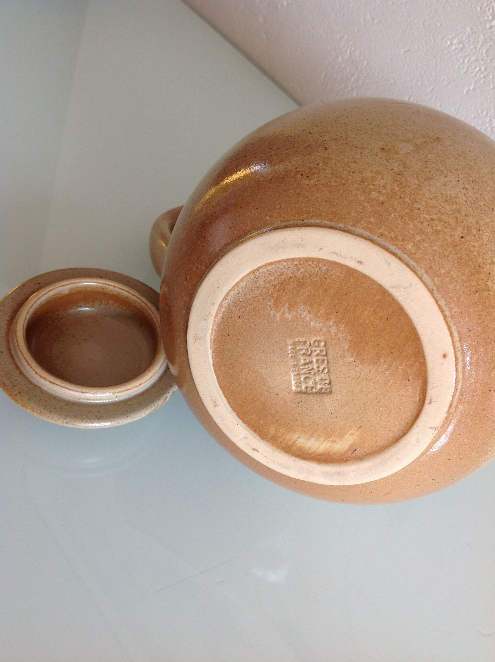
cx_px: 248
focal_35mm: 35
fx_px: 669
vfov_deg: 52.7
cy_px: 331
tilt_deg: -47.2
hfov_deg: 40.6
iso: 64
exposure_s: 1/40
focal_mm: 4.28
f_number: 2.4
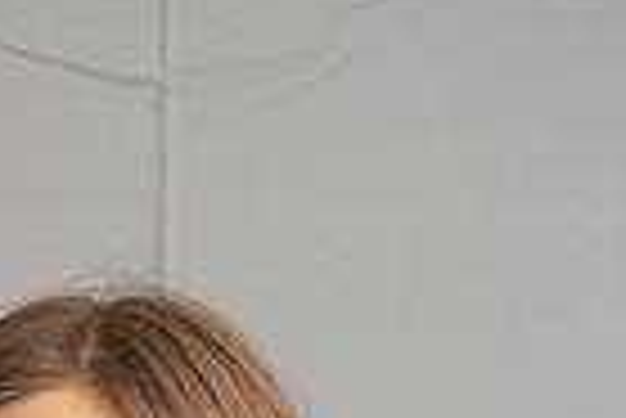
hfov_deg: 6.0
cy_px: 840
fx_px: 5918
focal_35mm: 340
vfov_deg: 4.0
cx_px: 88
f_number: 6.3
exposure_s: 1/60
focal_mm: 70
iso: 100
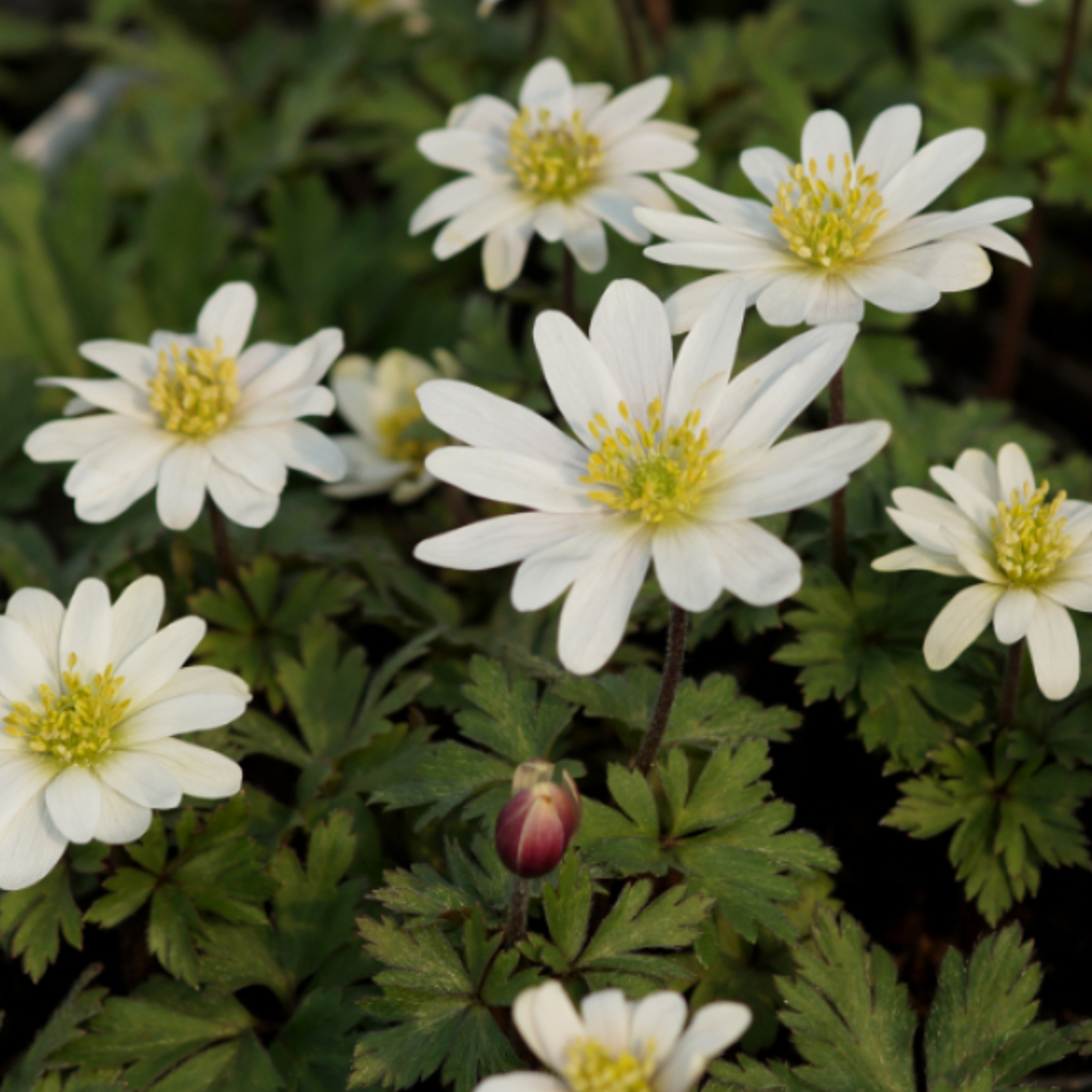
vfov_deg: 6.6
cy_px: 402
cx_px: 757
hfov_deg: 6.6
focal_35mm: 267
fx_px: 9529
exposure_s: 1/320
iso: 100
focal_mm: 100
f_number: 5.6
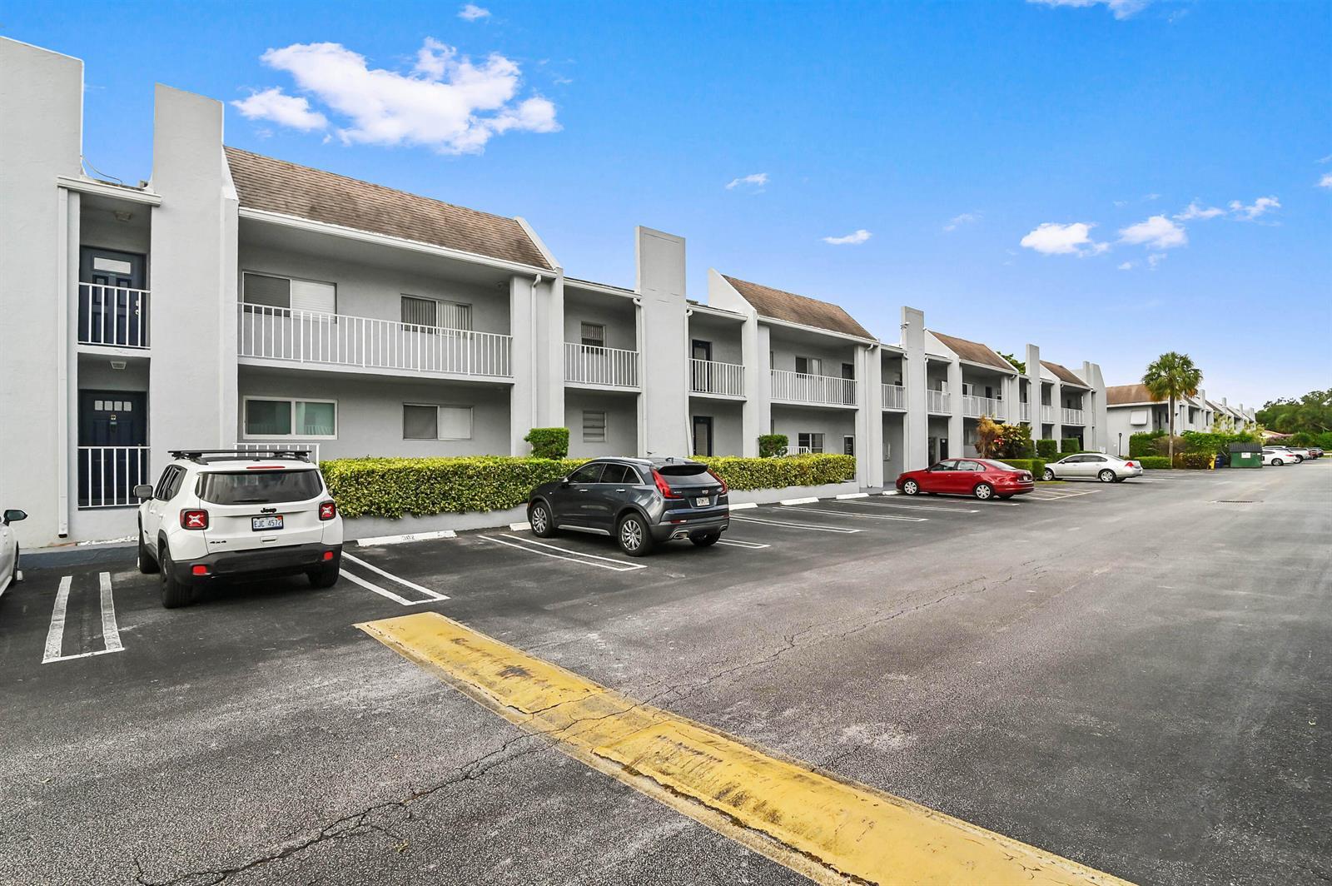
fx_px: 591
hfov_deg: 96.8
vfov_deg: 73.6
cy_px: 443
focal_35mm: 16
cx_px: 666
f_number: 9
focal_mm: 16
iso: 400
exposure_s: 1/1250
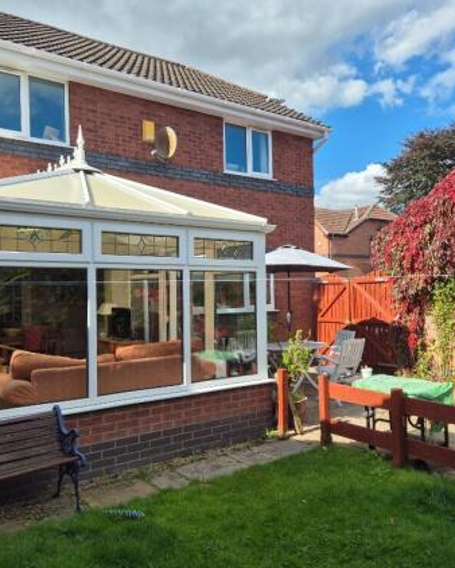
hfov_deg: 47.0
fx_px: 521
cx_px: 258
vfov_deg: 57.2
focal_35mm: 31
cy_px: 281
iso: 25
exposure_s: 1/1148
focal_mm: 5.4
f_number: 1.8
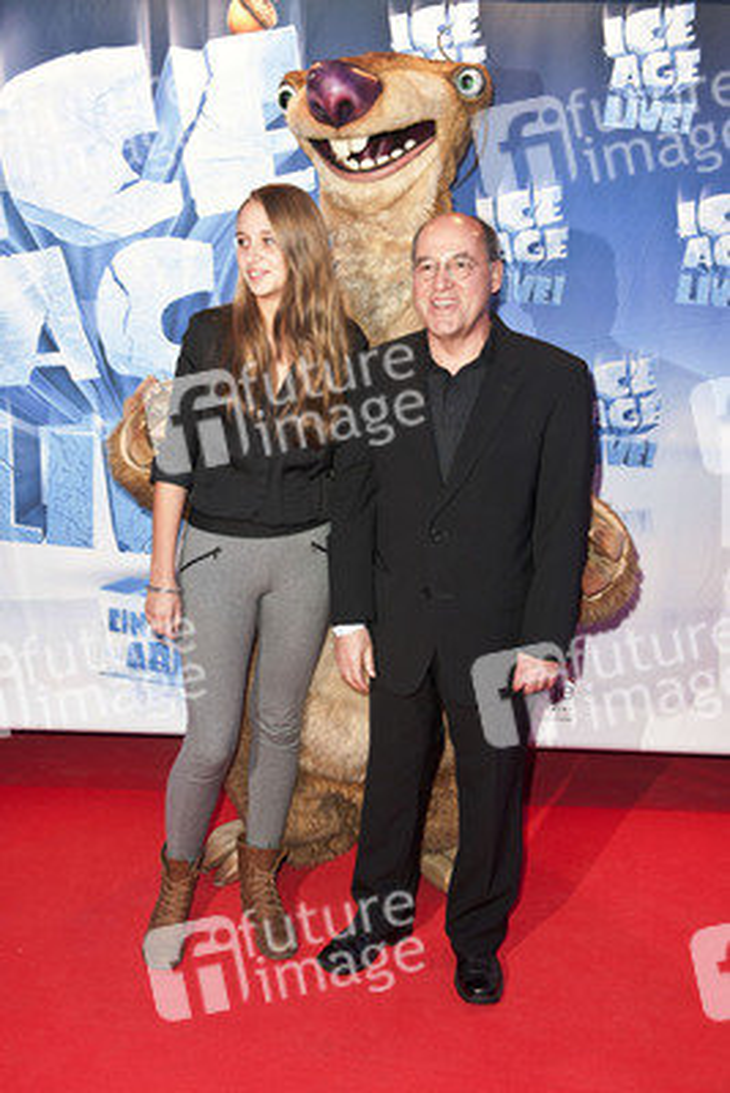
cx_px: 365
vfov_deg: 53.1
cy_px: 546
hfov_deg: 36.9
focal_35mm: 36
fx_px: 1094
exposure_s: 1/200
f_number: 5.6
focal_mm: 36
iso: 800
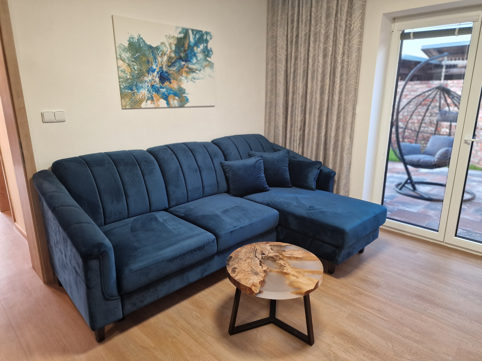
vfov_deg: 58.9
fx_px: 320
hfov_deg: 73.9
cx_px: 241
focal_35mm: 23
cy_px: 180
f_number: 1.8
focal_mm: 6.4
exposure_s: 1/50
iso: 320
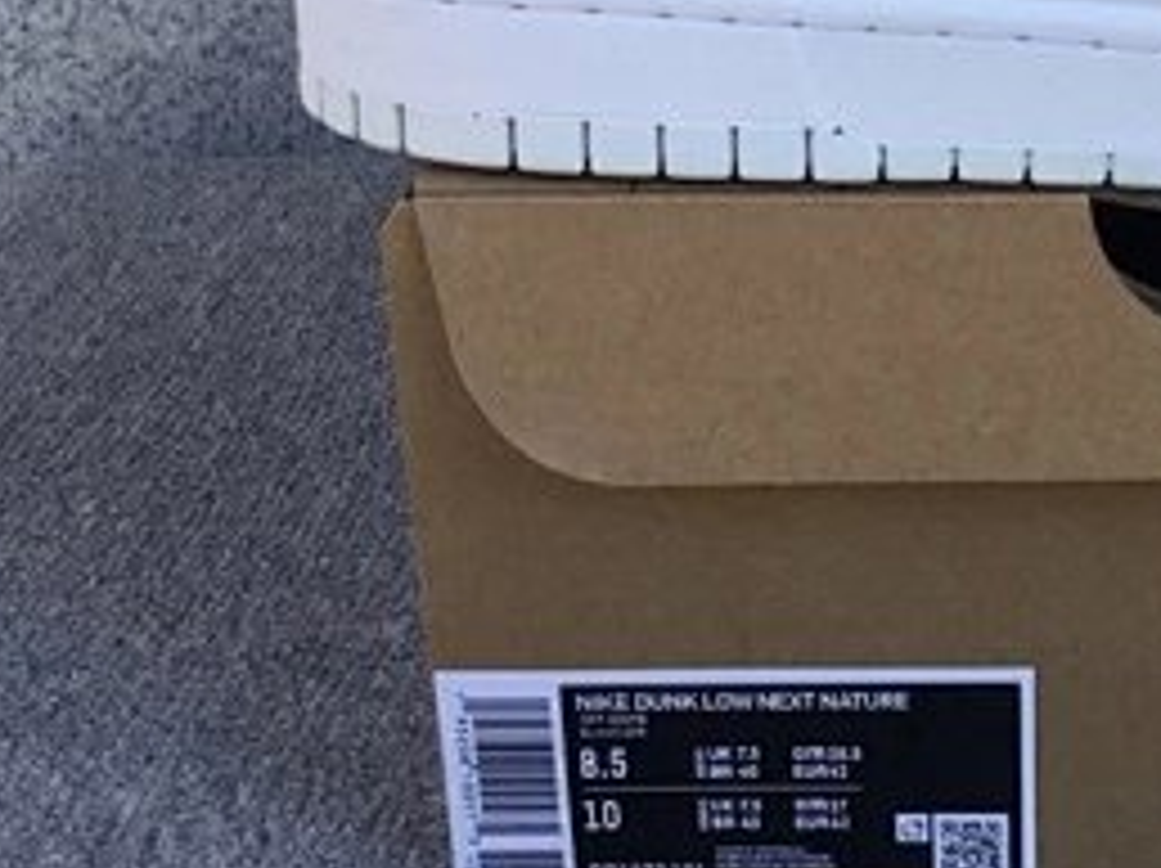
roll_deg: -0.6
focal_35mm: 77
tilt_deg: -19.4
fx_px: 2580
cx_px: 1224
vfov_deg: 18.7
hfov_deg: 24.0
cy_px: 31
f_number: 2.4
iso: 25
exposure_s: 1/471
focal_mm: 3.3
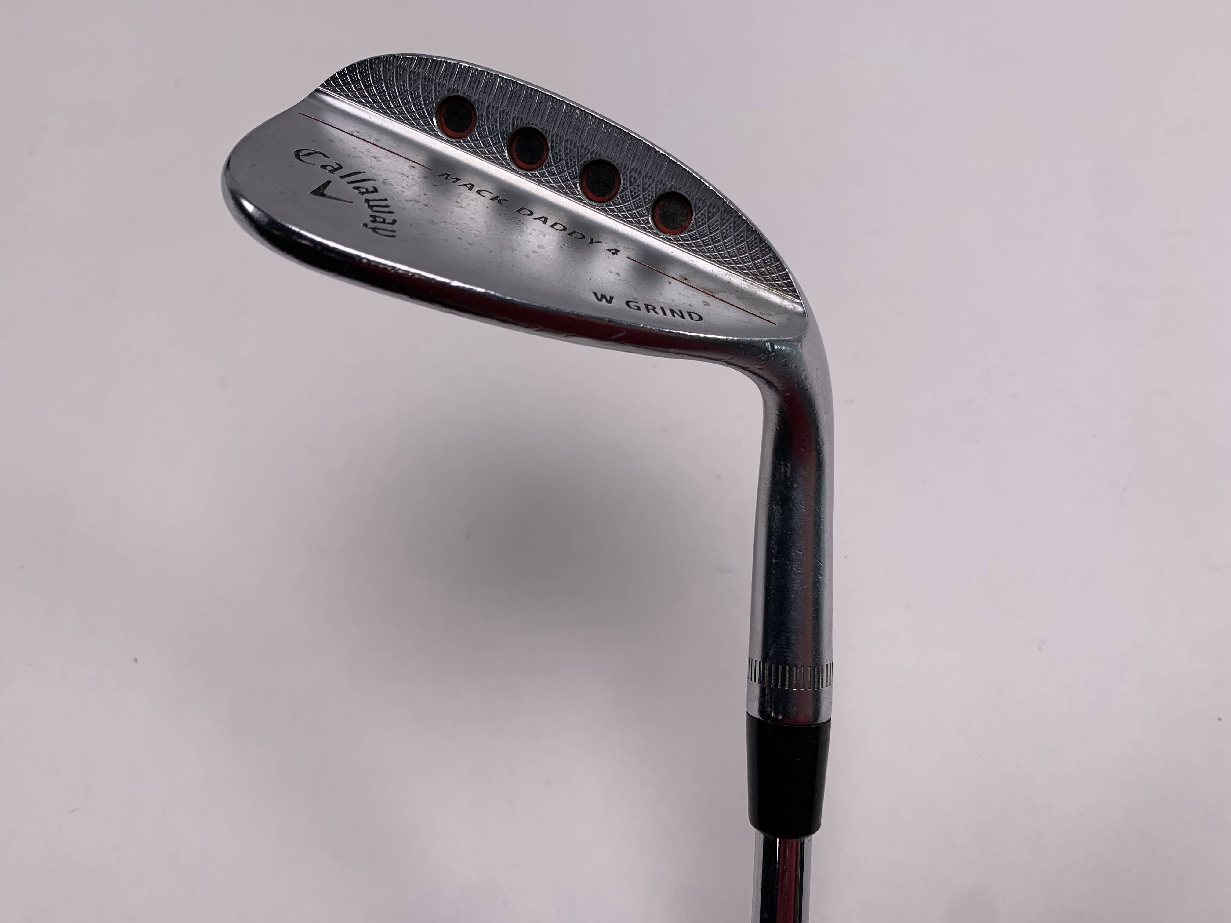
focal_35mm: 26
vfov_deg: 53.1
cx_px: 616
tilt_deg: -62.5
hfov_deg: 67.3
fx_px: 925
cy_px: 462
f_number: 1.8
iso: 25
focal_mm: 4.25
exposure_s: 1/340
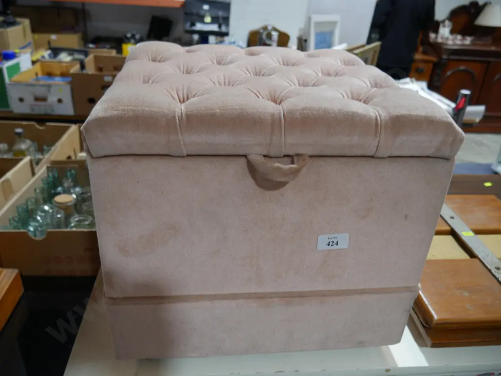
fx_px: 405
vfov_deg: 49.8
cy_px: 188
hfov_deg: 63.4
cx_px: 250
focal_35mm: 28
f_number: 3.5
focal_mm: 14
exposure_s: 1/60
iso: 250
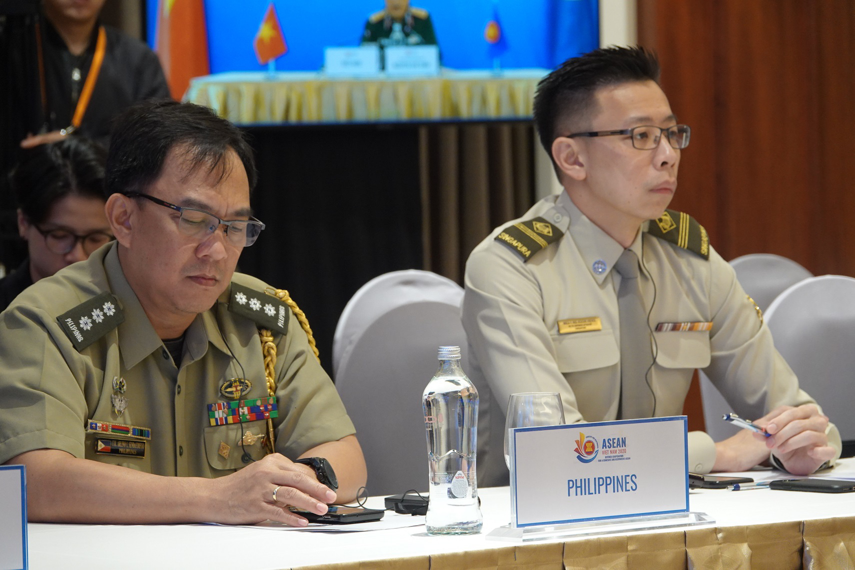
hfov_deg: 10.3
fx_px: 4750
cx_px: 428
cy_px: 285
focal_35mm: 200
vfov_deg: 6.9
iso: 800
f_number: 4
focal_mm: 73.24
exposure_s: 1/60
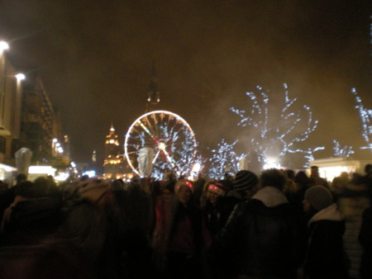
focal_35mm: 38
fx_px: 409
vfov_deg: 37.8
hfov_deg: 49.0
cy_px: 140
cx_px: 186
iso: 400
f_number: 3.1
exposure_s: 1/3.5
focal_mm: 6.3
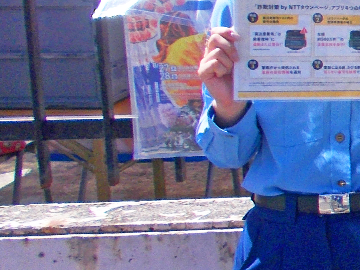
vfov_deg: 13.3
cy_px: 68
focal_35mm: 111
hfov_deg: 15.0
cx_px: 680
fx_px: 1155
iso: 80
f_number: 8
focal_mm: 4.6
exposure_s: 1/125
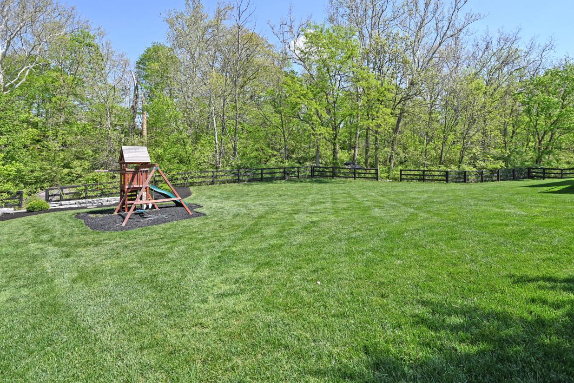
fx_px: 271
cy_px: 156
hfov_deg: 93.2
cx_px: 302
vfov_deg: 69.9
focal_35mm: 17
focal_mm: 14
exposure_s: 1/320
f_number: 6.3
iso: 100
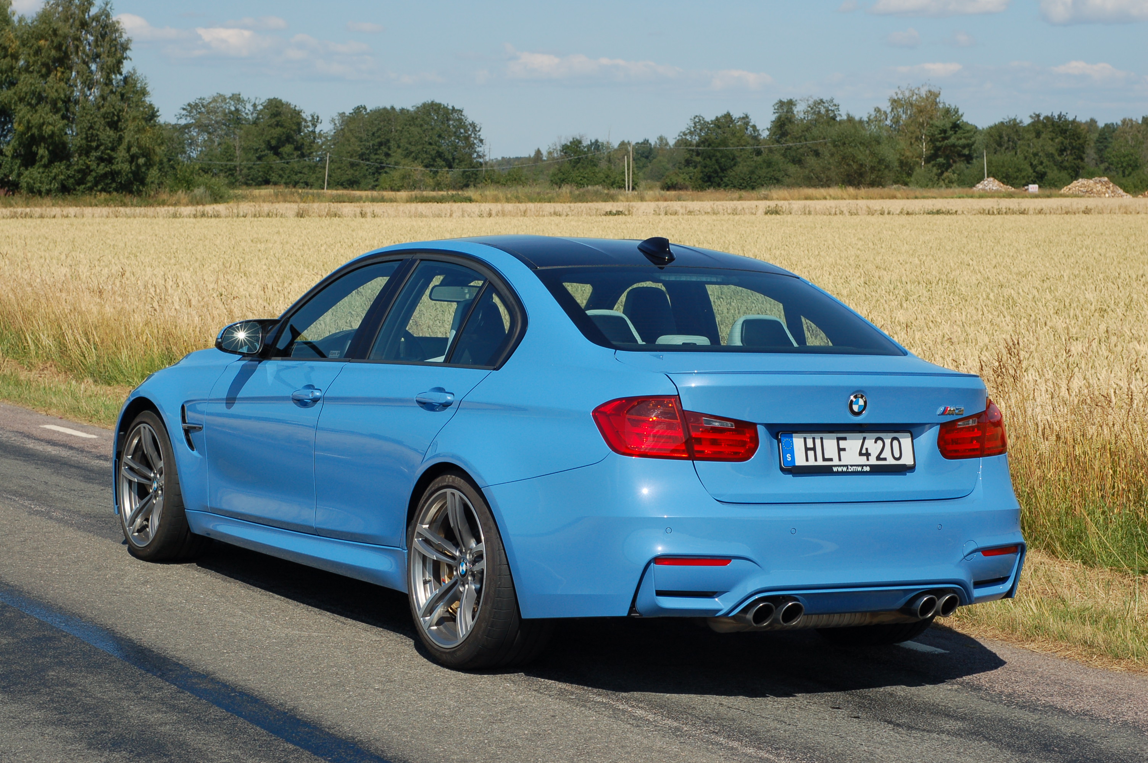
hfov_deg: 27.0
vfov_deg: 18.1
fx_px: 2390
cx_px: 574
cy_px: 382
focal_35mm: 75
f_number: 10
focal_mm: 50
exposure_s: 1/400
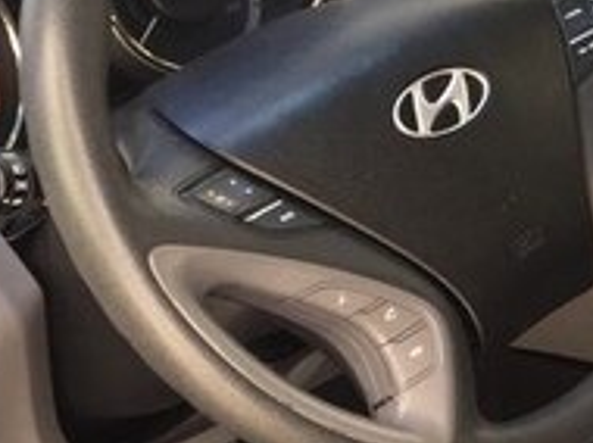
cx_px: 983
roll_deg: -0.7
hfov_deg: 16.9
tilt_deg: -22.6
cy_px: 120
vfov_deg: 14.6
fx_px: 1728
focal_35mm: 101
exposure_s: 1/100
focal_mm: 4.15
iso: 50
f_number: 2.2
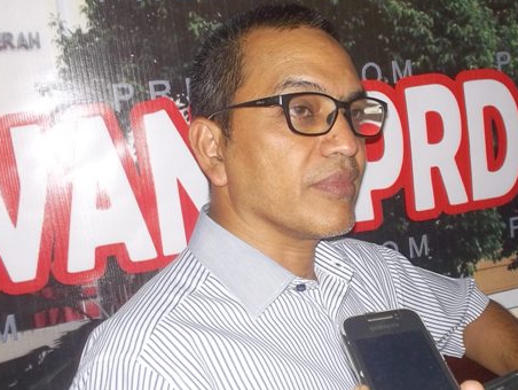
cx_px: 319
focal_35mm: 41
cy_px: 212
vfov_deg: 35.2
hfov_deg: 45.4
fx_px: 614
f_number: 3.3
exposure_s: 1/30
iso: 160
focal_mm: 4.1
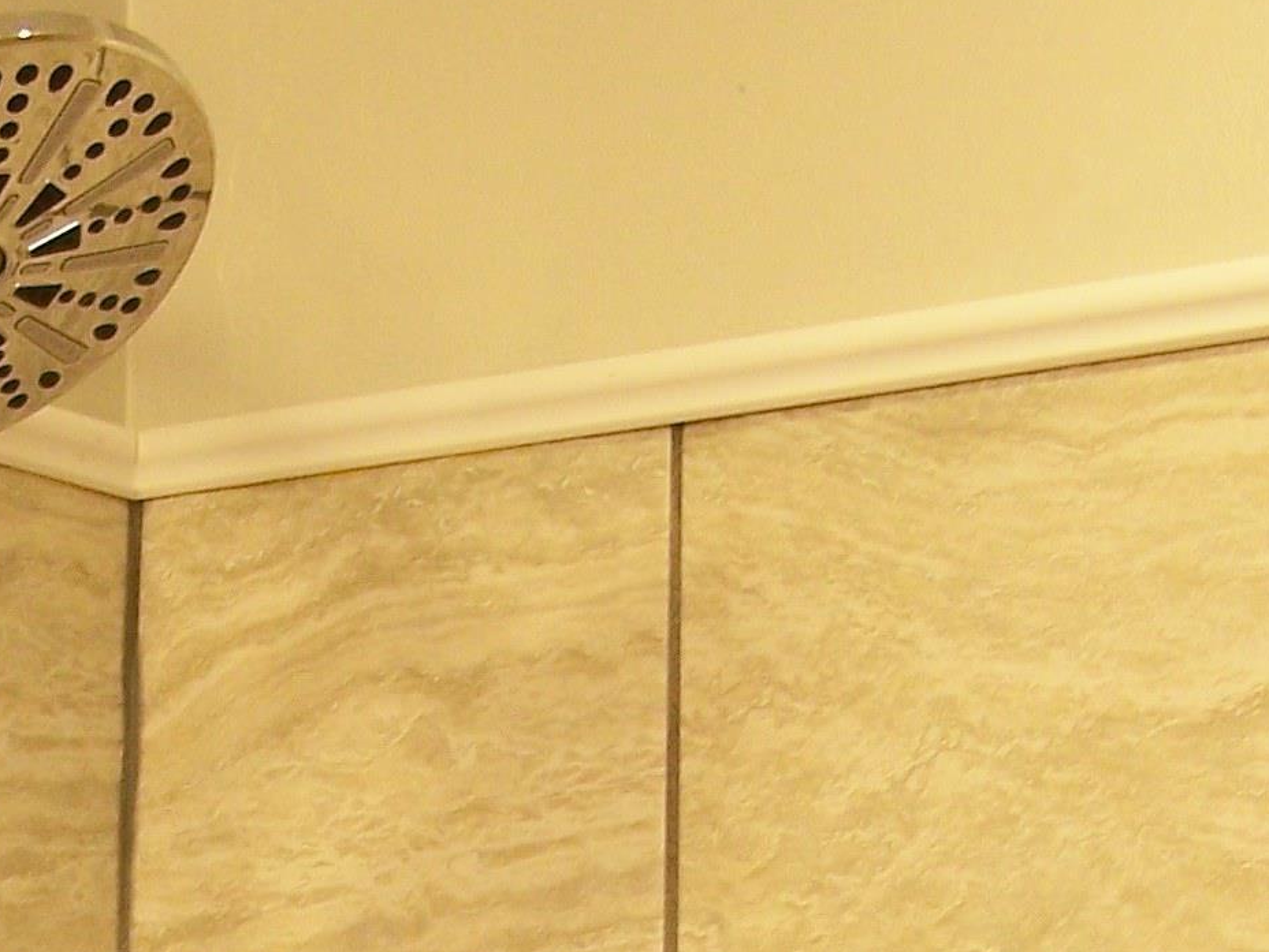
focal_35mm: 116
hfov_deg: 16.9
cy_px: 1437
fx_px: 4255
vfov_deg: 12.2
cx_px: 324
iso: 80
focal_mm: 6.3
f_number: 2.8
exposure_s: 1/25
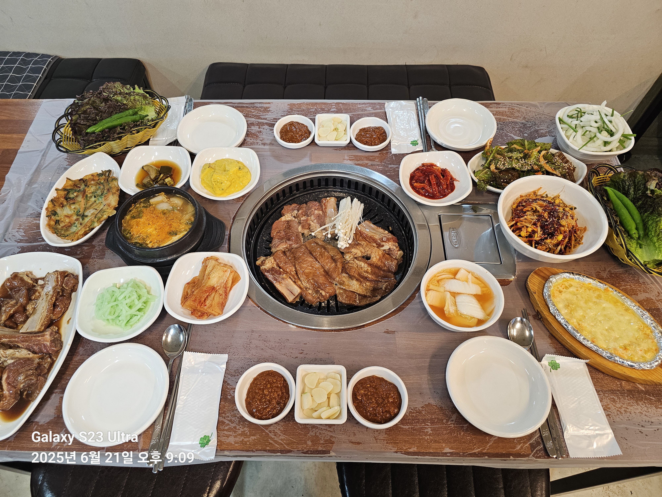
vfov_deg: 58.9
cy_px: 248
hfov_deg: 73.9
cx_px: 331
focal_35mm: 23
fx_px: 440
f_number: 1.7
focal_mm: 6.3
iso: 250
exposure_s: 1/120
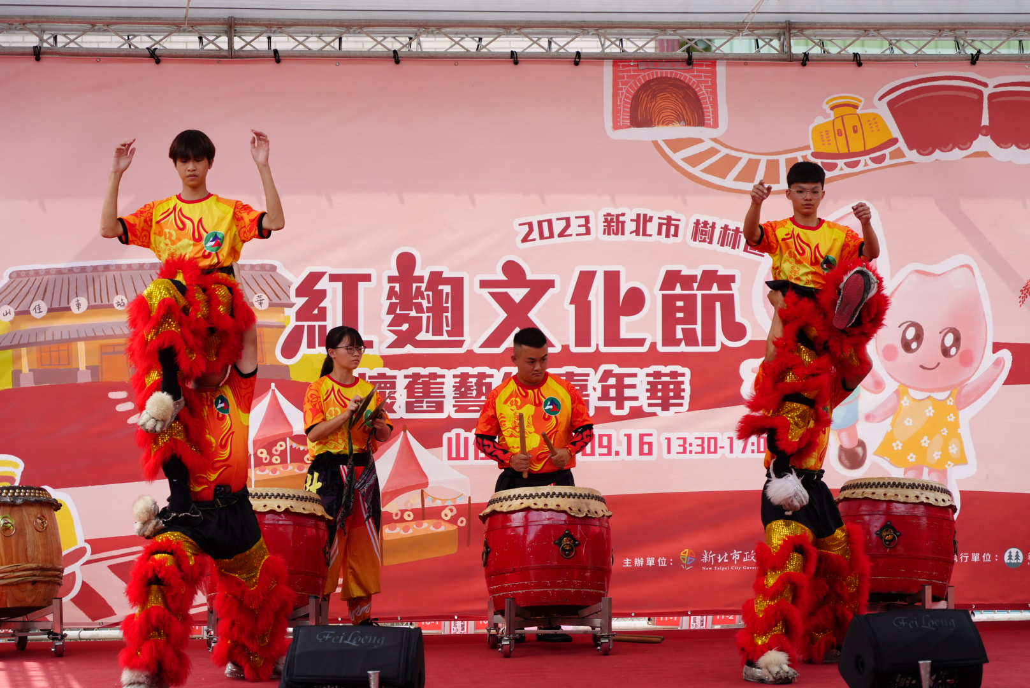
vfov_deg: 13.1
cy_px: 344
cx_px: 515
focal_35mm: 105
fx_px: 3006
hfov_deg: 19.4
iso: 640
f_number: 4
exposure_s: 1/1250
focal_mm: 105
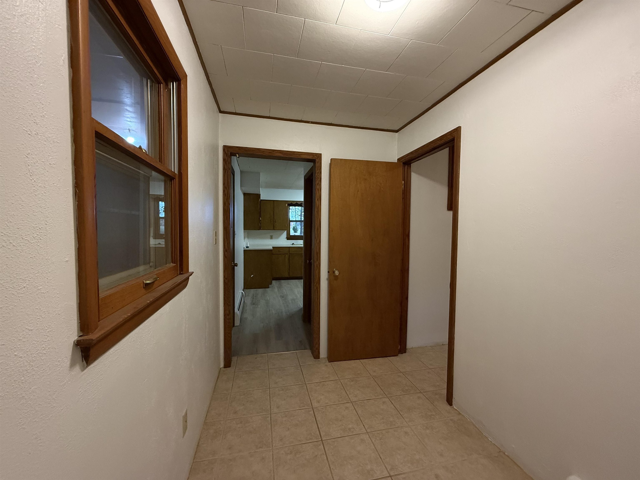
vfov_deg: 85.7
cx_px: 320
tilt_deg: -1.5
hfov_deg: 102.1
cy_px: 240
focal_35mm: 14
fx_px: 259
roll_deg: -1.2
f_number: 2.2
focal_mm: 2.22
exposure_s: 1/60
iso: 500
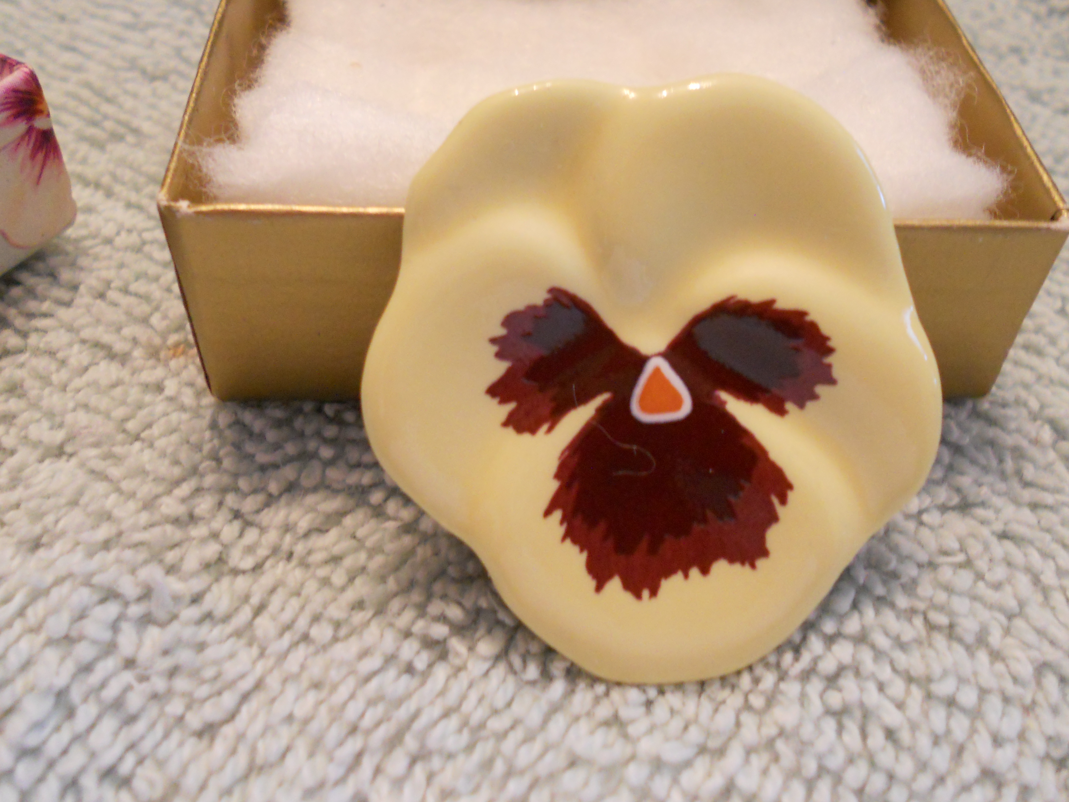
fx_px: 1143
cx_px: 589
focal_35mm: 37
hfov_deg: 50.1
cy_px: 394
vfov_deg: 38.7
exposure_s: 1/25
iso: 400
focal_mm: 5.8
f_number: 3.5
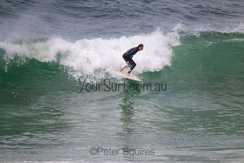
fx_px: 5423
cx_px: 122
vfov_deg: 1.7
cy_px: 82
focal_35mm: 800
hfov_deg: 2.6
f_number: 11
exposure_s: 1/2000
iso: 1000
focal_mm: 800
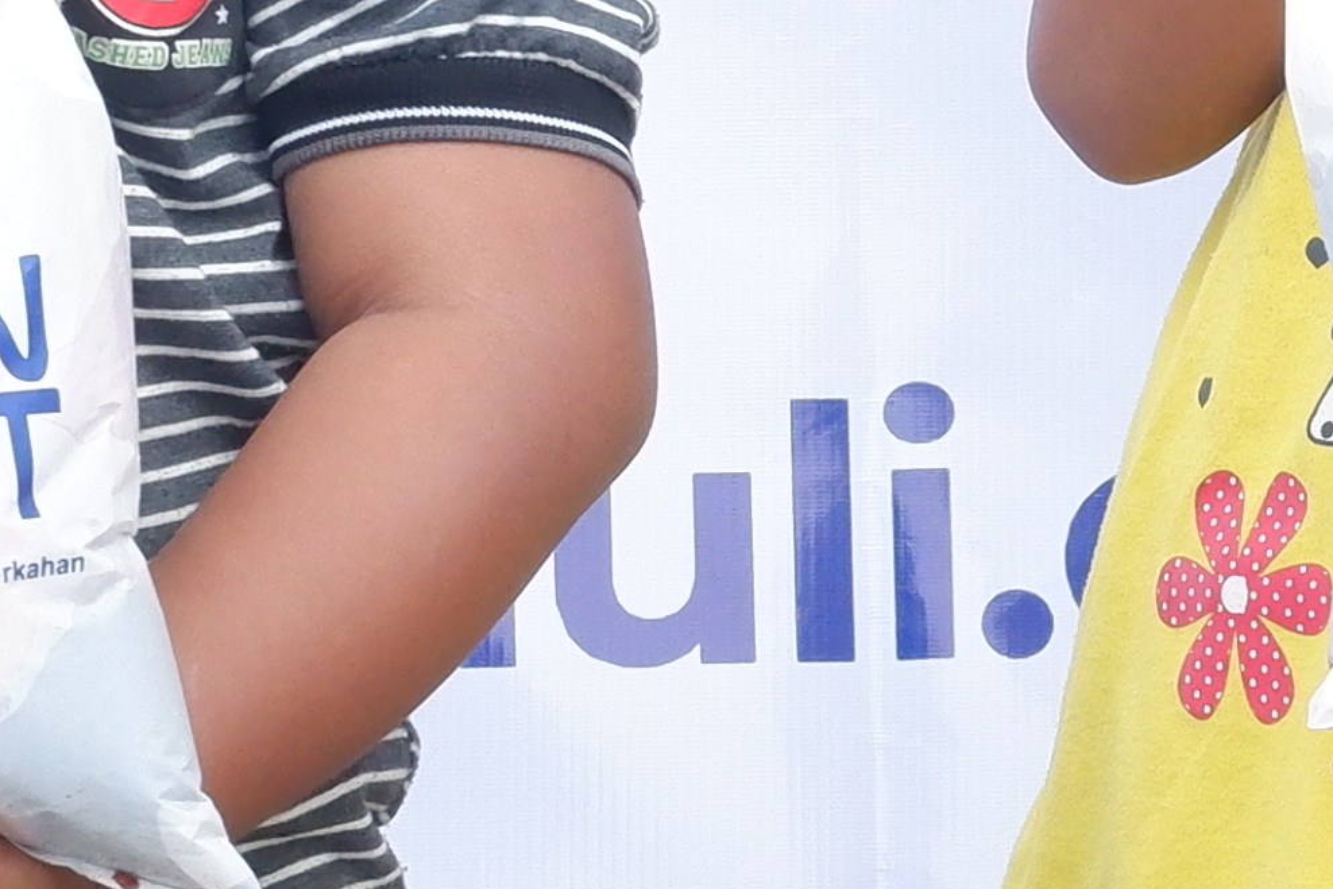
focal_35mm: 328
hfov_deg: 6.3
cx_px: 1380
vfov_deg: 4.2
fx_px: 12146
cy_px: 140
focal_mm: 36.3
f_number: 6.4
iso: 1600
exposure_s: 1/400
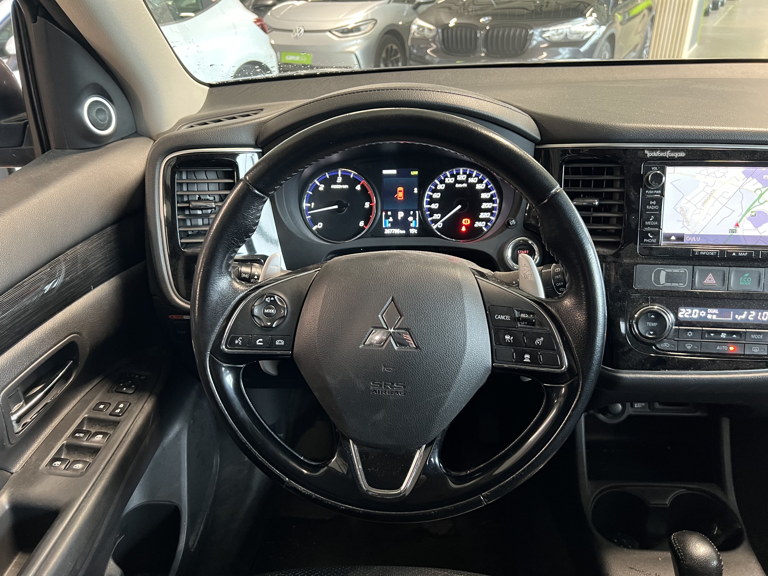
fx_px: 577
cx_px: 384
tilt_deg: -28.7
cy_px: 288
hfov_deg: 67.3
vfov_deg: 53.1
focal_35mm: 26
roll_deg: +1.3
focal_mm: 5.7
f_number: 1.5
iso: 500
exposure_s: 1/41
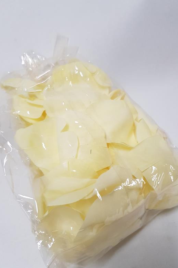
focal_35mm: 28
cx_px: 92
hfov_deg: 46.4
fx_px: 208
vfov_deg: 65.5
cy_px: 138
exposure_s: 1/50
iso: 125
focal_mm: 4.3
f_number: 1.7
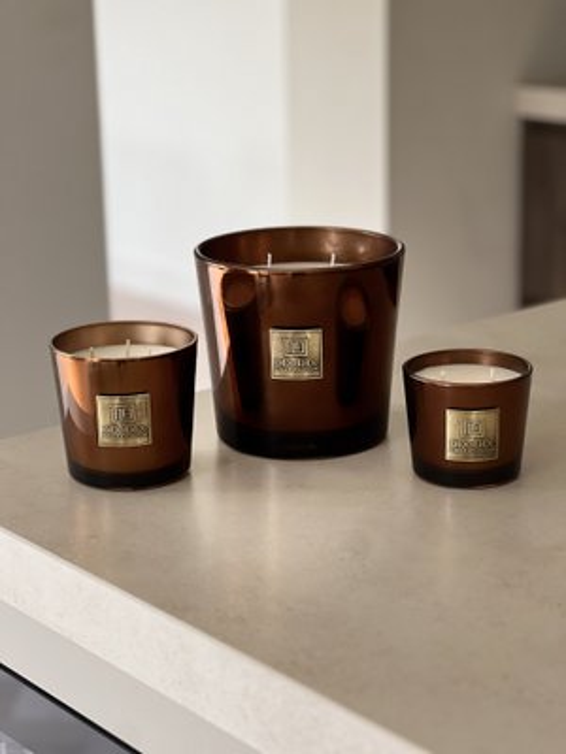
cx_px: 283
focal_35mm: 77
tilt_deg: -15.5
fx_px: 1679
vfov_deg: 25.3
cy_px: 377
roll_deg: +1.8
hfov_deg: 19.1
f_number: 2.8
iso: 250
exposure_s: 1/86
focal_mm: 9
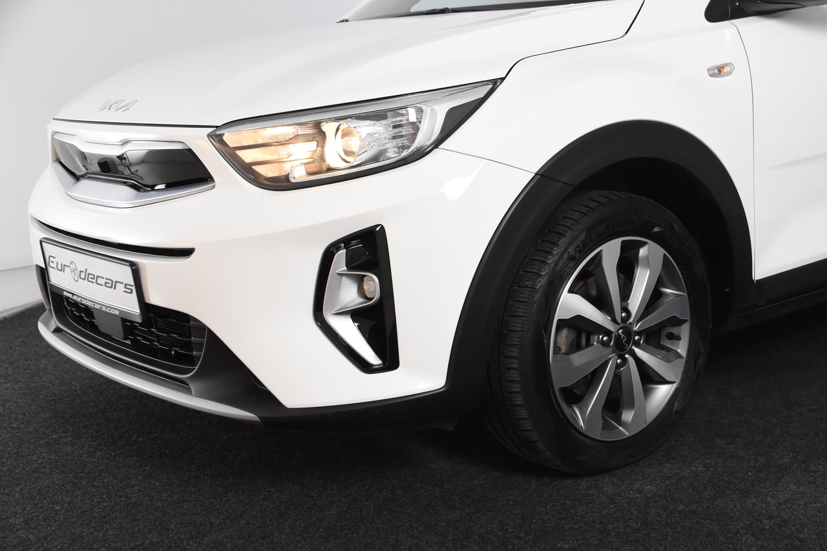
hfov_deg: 38.9
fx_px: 1171
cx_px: 414
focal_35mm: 51
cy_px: 276
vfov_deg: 26.5
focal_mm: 34
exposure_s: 1/125
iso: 1600
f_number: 5.6
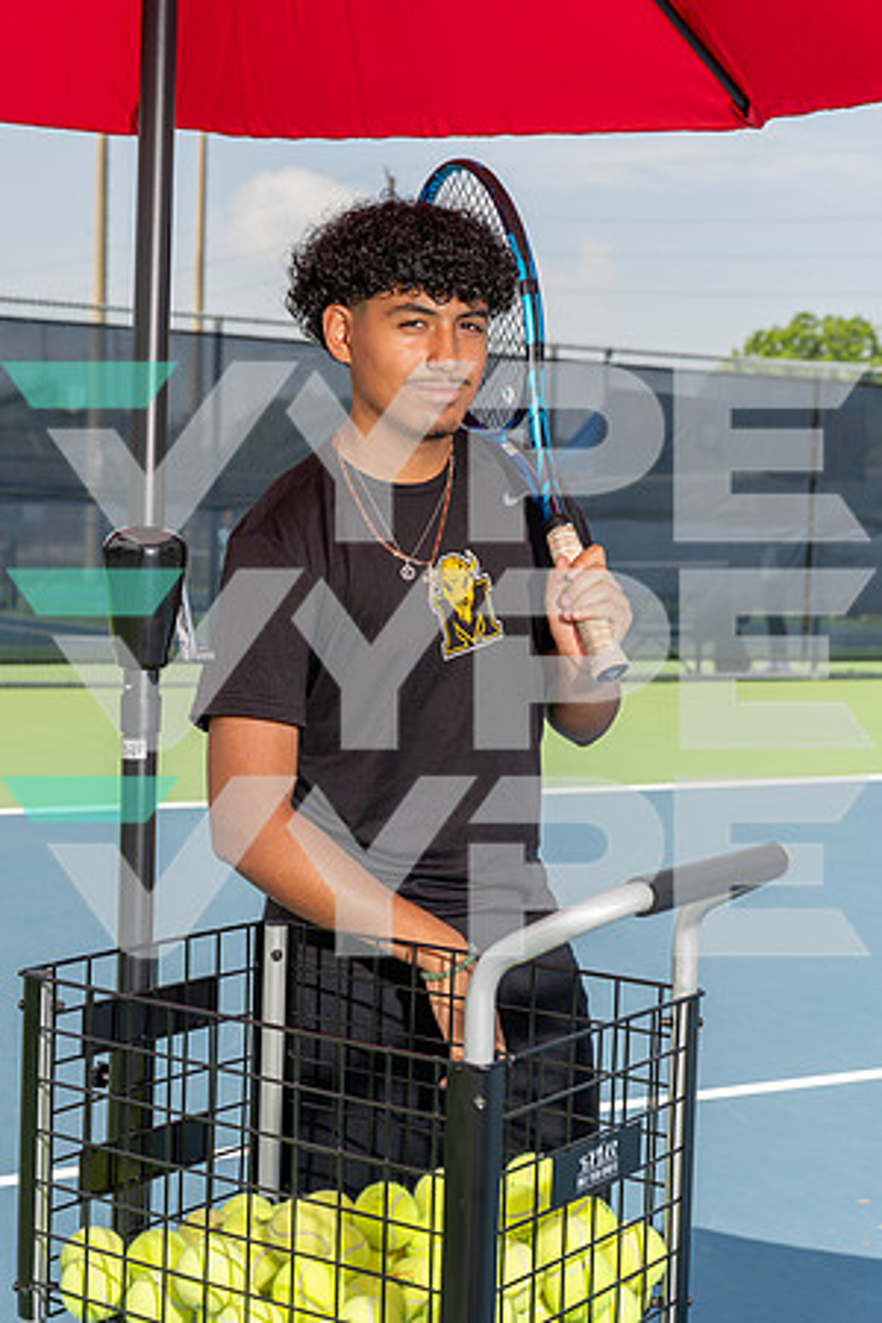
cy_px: 662
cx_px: 441
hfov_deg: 23.8
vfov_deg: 35.1
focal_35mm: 57
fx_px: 2095
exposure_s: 1/250
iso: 100
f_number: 6.3
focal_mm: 57
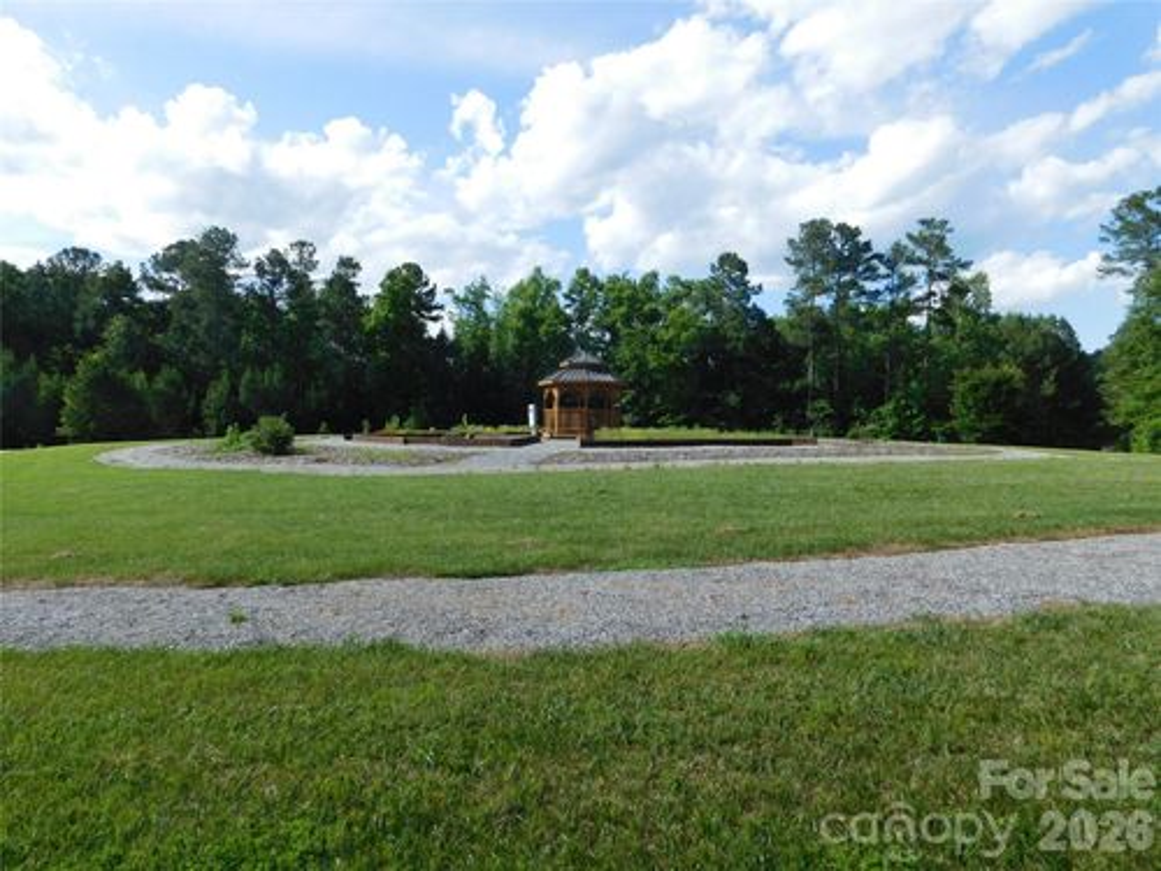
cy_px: 436
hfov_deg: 73.9
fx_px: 771
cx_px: 580
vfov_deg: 58.9
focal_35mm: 23
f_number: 3
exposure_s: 1/1250
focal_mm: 4
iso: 125
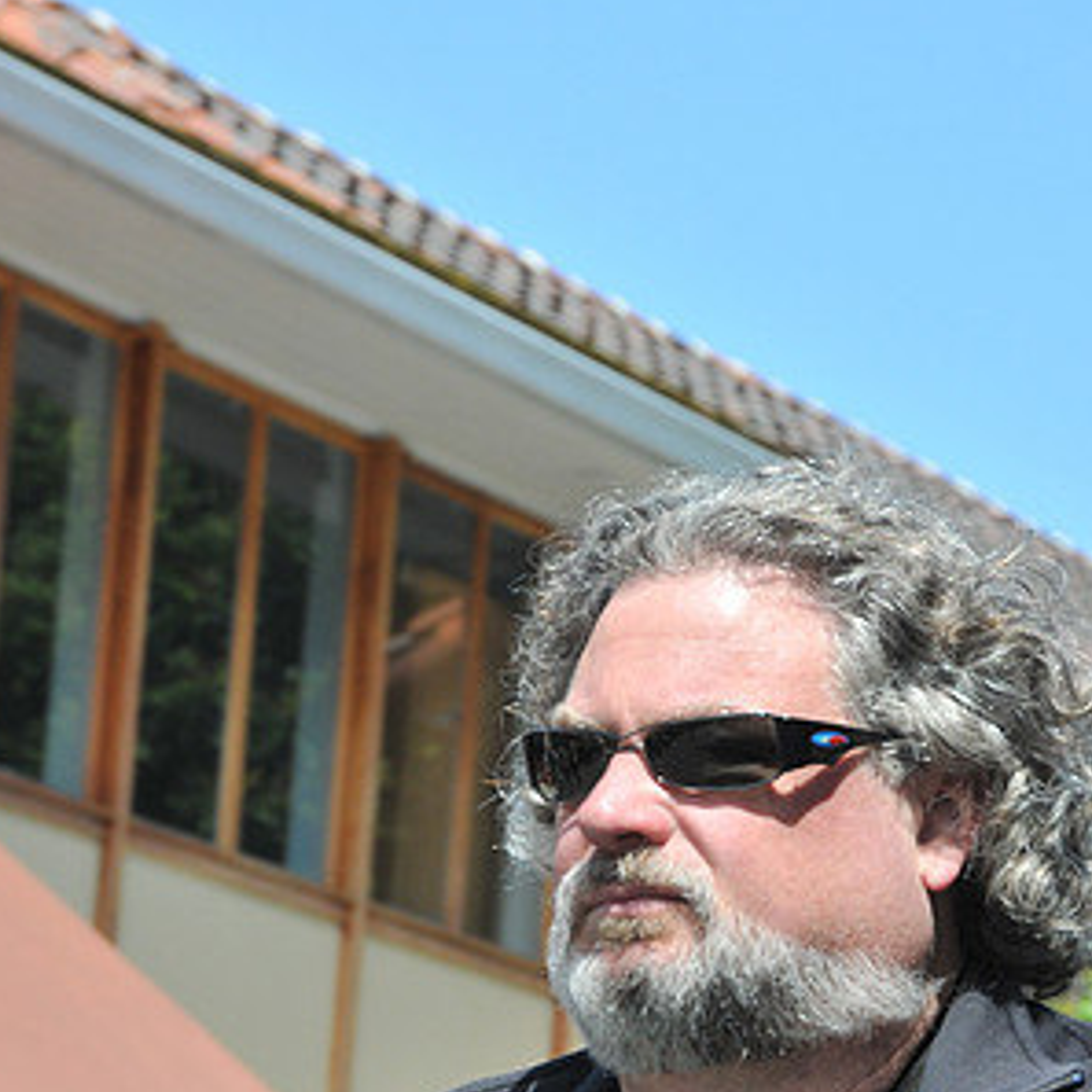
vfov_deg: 7.8
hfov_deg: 7.8
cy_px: 846
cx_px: 627
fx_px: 7995
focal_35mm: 224
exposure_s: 1/500
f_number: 11
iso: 400
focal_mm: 90
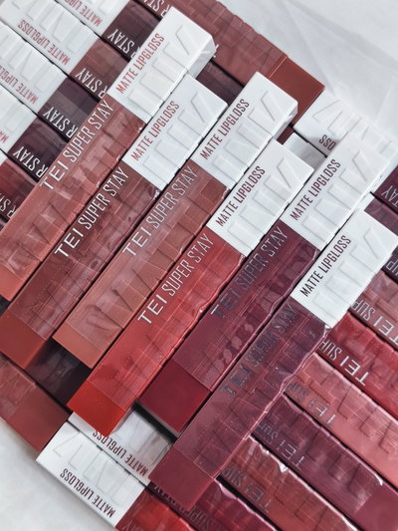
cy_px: 266
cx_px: 199
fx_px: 812
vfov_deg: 36.2
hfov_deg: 27.5
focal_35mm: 53
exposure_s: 1/100
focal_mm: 6.18
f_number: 1.65
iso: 250
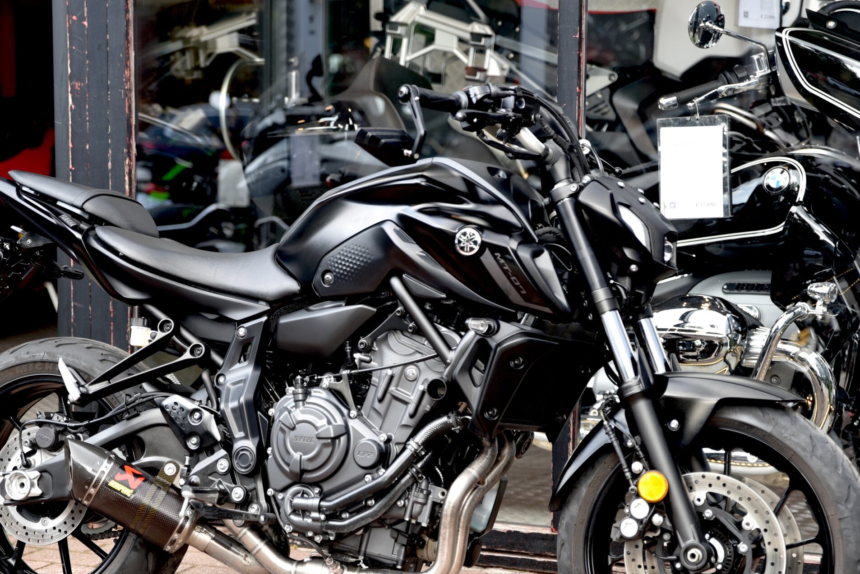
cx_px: 408
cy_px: 361
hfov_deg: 21.7
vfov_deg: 14.6
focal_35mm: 94
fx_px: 2247
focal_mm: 70
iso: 100
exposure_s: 1/60
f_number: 2.8
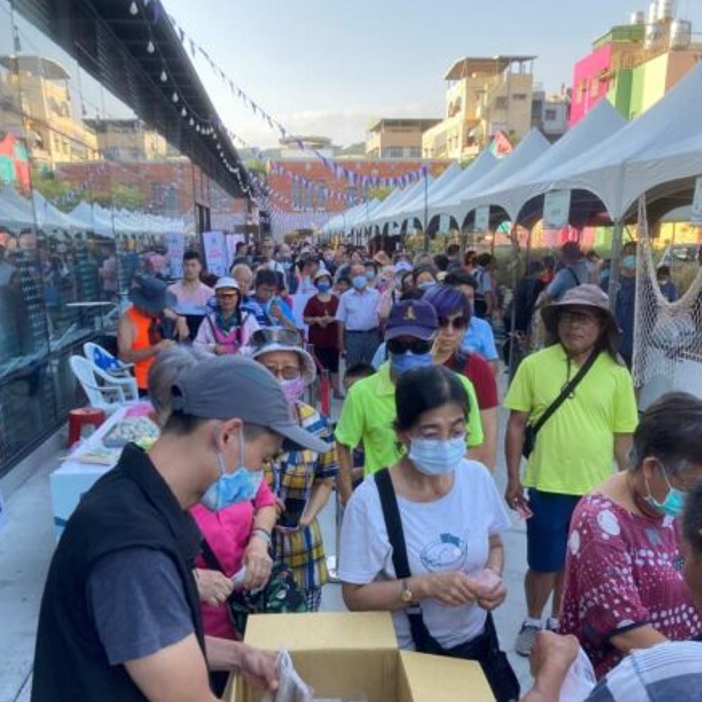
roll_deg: +1.0
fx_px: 780
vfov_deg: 47.7
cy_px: 461
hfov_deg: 48.4
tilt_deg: -16.3
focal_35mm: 34
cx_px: 344
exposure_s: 1/236
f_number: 1.8
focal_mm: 3.99
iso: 20
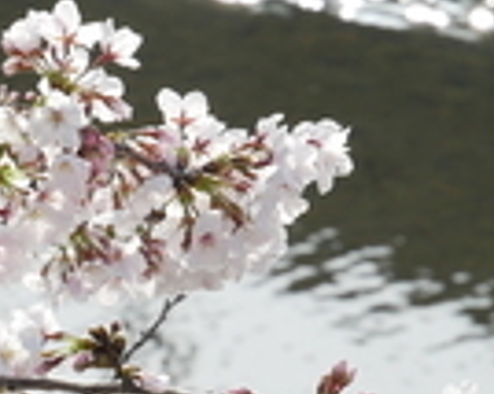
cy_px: 230
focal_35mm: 438
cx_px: 48
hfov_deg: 4.4
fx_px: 6399
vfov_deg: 3.5
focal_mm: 50
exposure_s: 1/400
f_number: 8
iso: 200
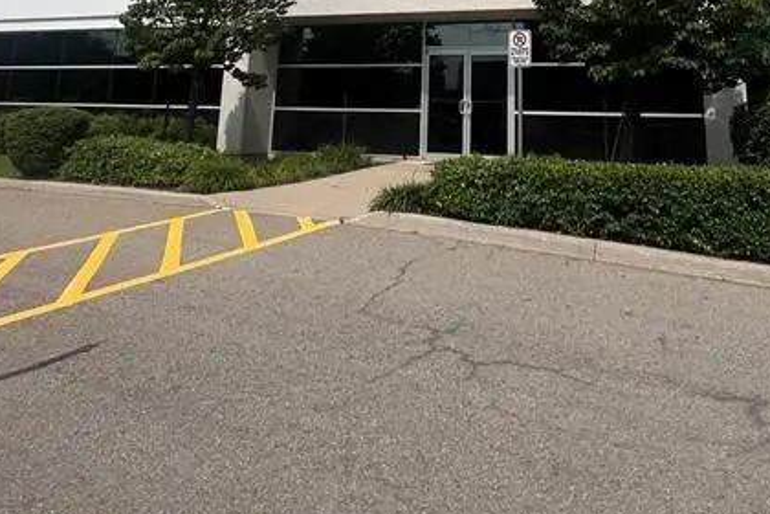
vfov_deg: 33.7
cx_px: 458
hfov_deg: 56.8
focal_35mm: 33
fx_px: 706
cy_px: -77
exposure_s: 1/3534
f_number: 1.8
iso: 32
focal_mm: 1.57
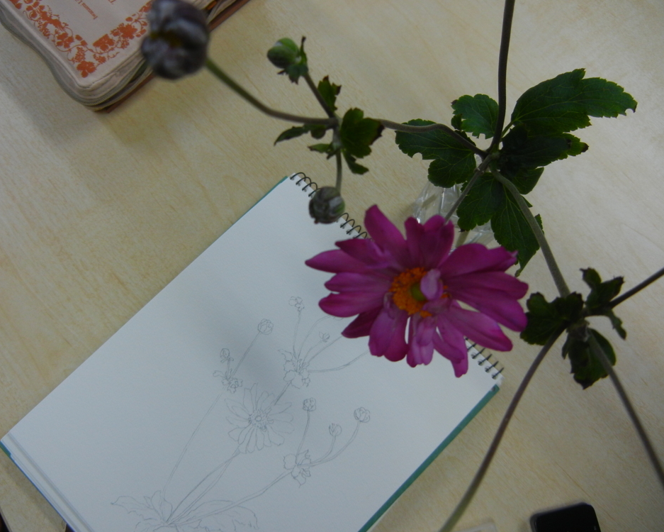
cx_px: 308
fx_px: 629
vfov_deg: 45.8
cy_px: 263
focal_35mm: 32
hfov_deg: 55.6
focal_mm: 5.4
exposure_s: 1/45
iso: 160
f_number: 3.5
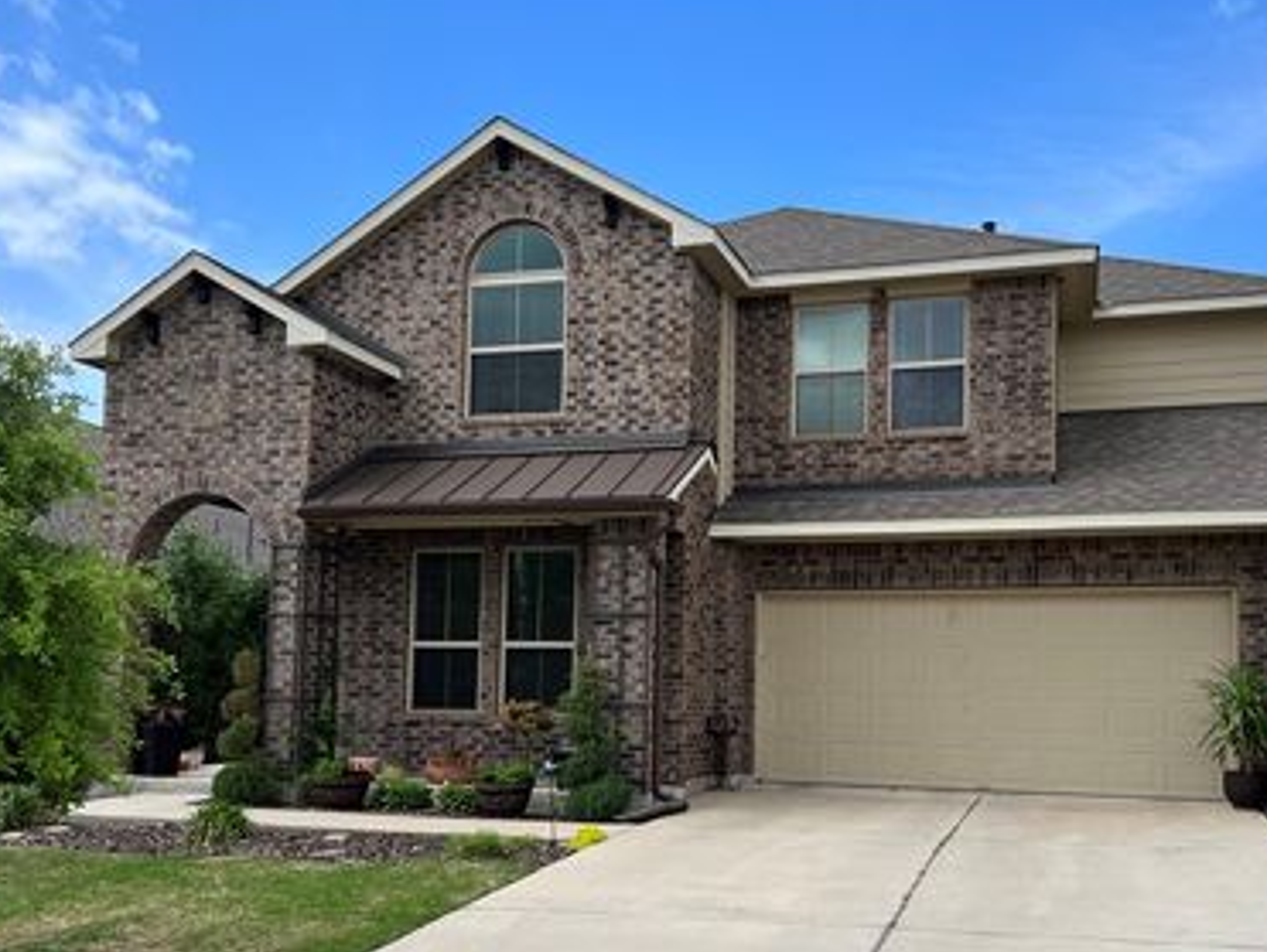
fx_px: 1282
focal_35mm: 35
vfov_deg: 40.4
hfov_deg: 52.5
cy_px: 612
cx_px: 697
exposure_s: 1/2841
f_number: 1.5
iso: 50
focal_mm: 5.7
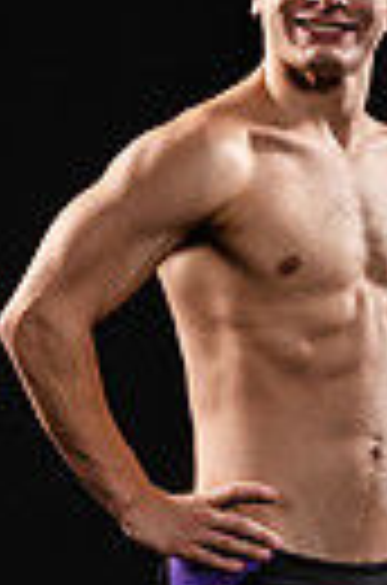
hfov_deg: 4.0
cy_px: 594
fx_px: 5512
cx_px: 310
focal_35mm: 340
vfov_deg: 6.1
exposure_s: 1/200
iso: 400
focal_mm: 98
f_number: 6.3
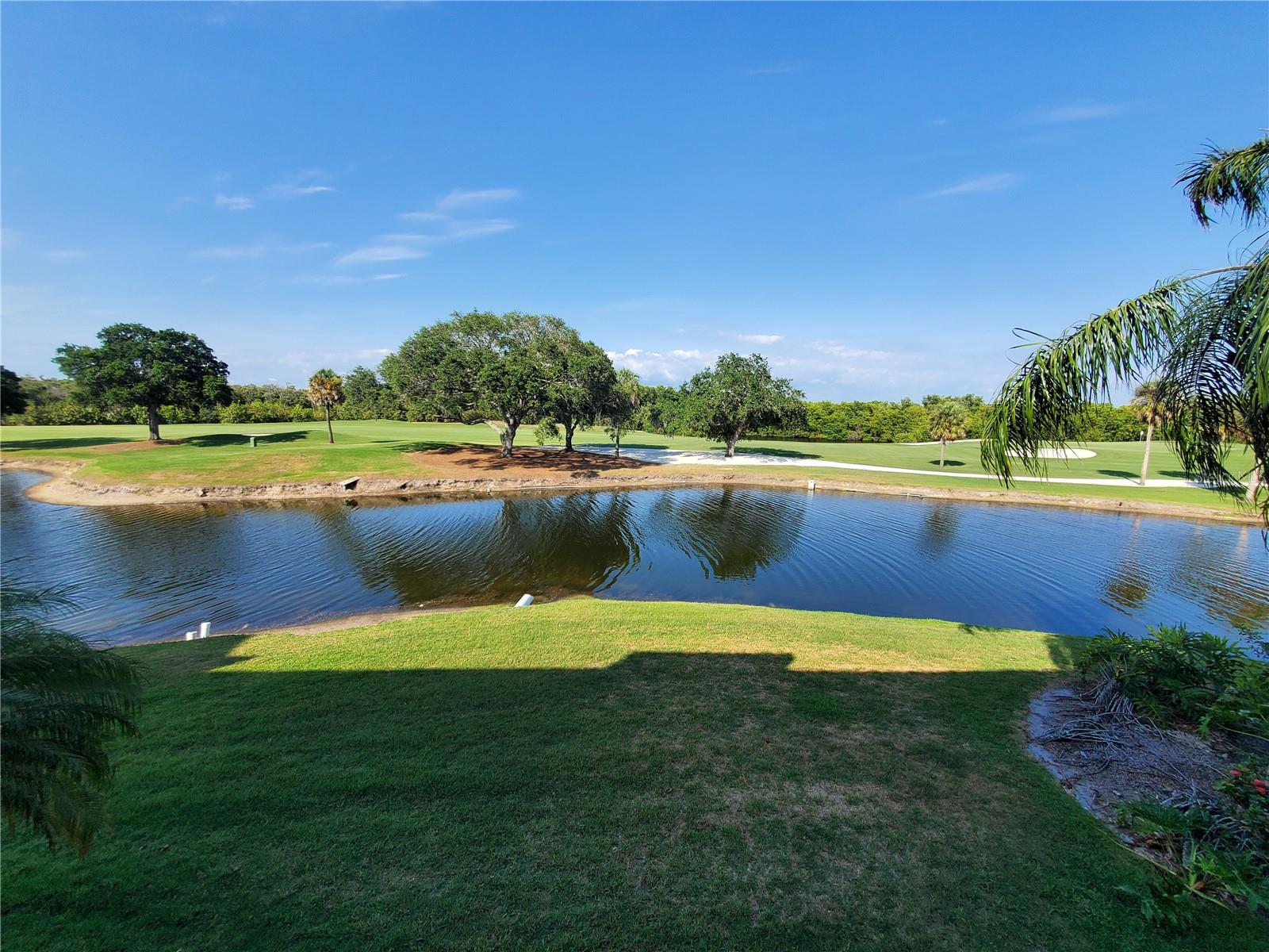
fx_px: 477
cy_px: 476
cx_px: 634
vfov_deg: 89.9
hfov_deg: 106.2
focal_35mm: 13
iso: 50
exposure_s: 1/799
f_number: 2.2
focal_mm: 1.8
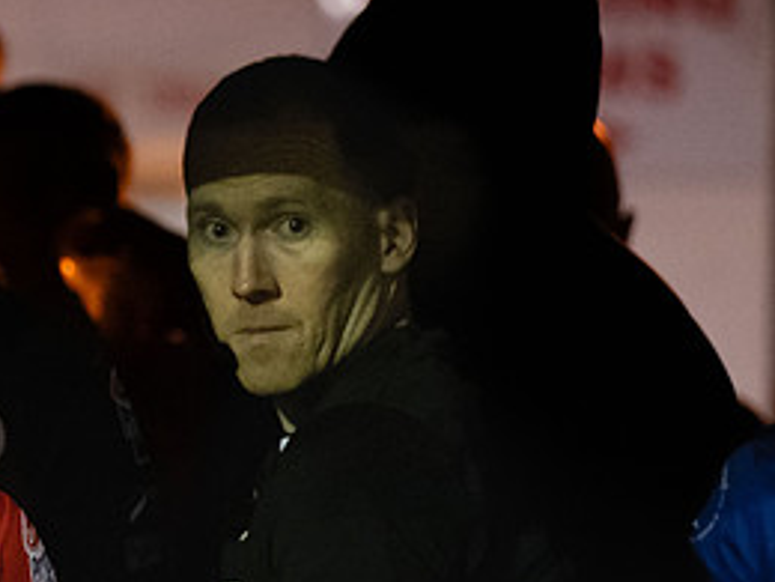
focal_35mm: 855
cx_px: -412
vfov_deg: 1.7
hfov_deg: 2.3
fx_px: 19142
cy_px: 450
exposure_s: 1/640
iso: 3200
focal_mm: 200
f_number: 2.8
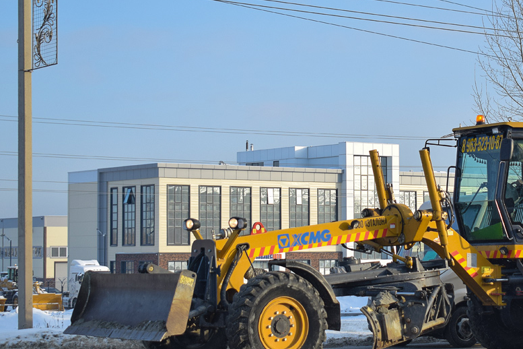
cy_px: 186
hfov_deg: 22.9
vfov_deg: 15.5
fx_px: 1278
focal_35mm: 88
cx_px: 394
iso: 200
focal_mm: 38
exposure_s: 1/640
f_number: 5.6
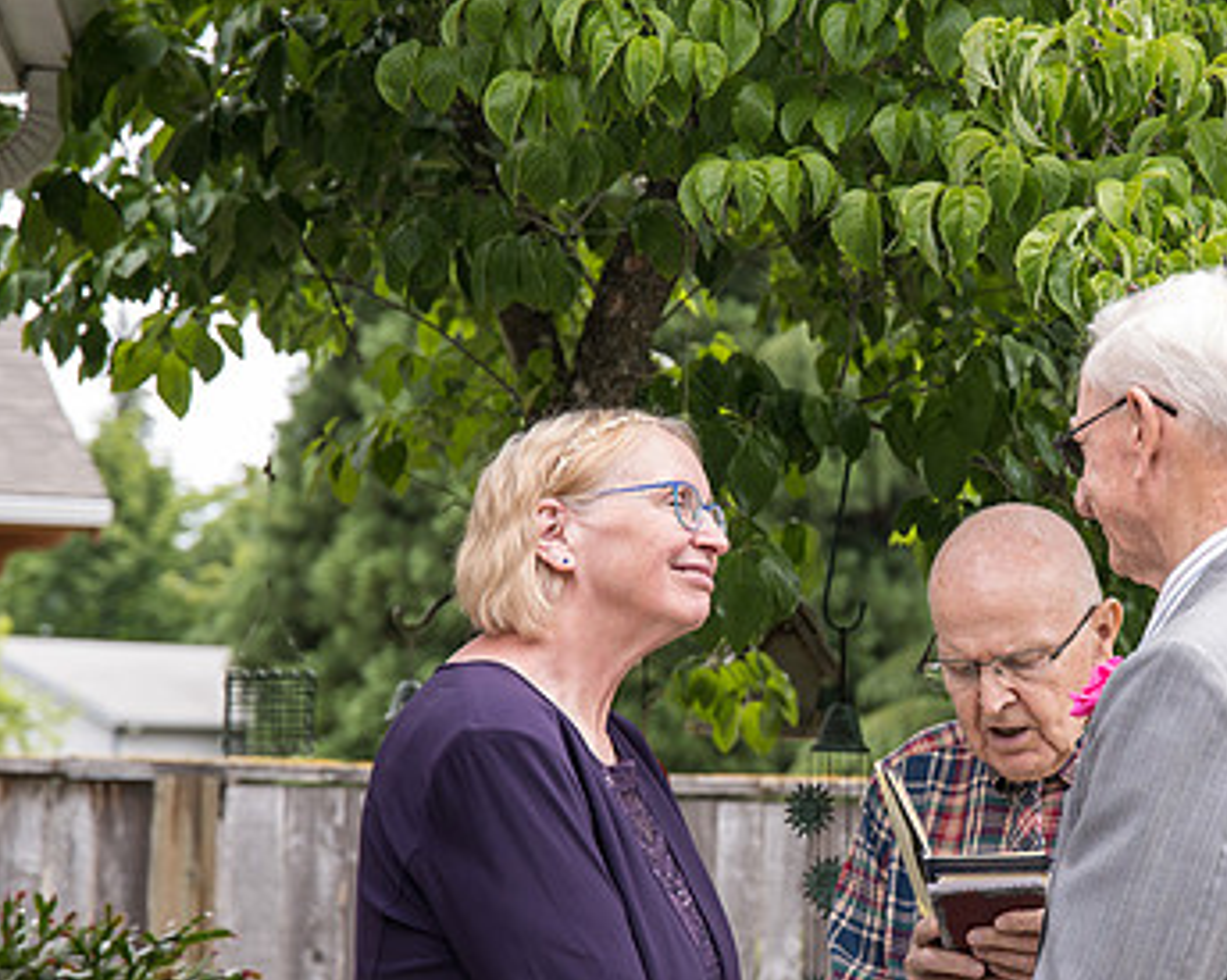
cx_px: 933
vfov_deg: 11.9
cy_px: 649
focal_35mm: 129
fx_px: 4683
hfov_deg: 14.9
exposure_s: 1/500
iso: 400
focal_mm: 70
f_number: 4.5
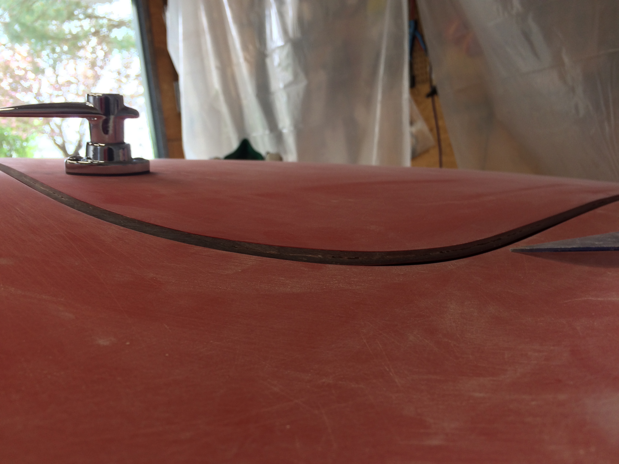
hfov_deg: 61.7
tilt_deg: -9.0
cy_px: 232
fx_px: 519
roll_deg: +6.2
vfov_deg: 48.2
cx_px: 310
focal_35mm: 29
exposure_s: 1/60
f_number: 2.2
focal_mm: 4.15
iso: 50
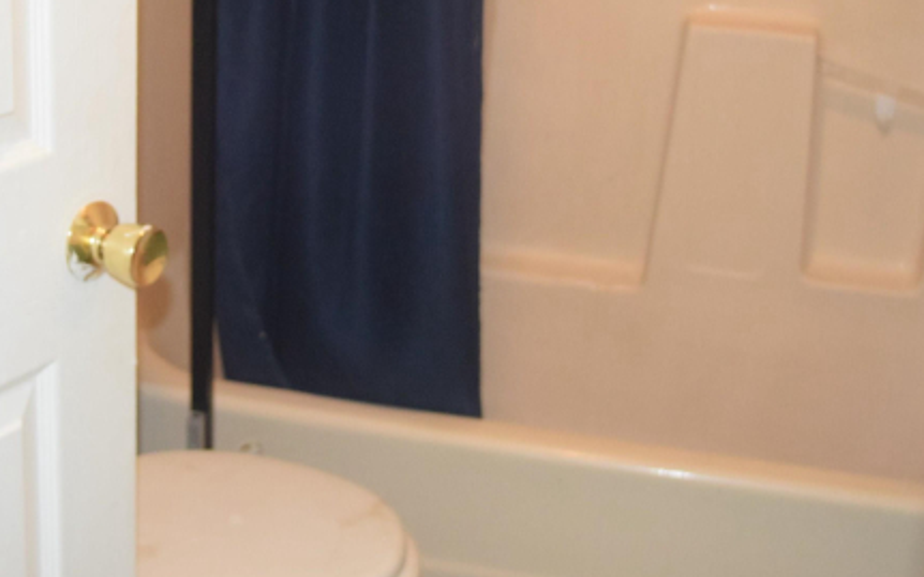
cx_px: 341
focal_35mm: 56
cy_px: 105
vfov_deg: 22.8
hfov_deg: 36.1
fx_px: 1407
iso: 2800
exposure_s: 1/60
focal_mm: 21
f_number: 5
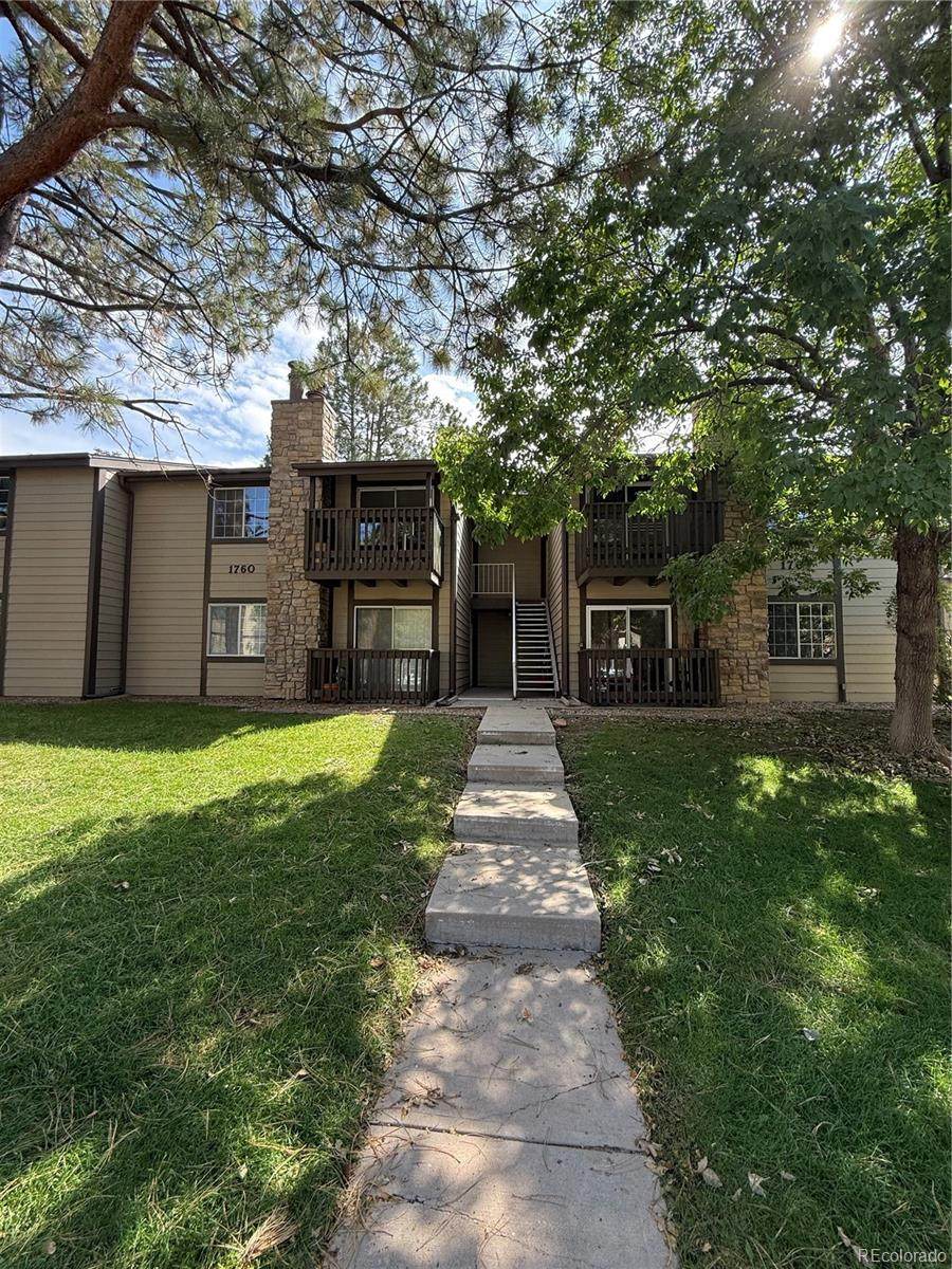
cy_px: 634
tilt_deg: +4.5
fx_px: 513
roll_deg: -0.6
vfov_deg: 102.1
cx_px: 476
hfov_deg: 85.7
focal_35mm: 14
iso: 64
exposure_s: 1/324
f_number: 2.2
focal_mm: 2.22
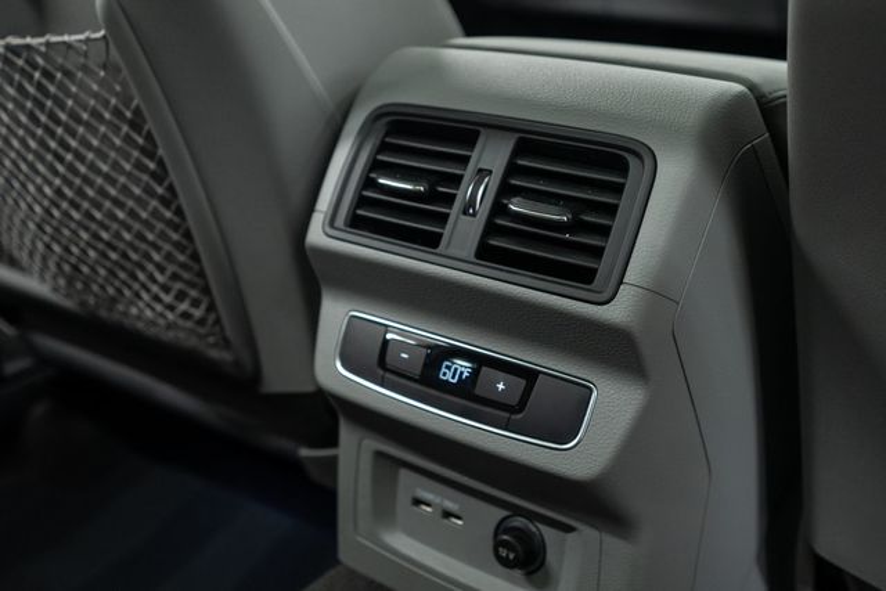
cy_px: 296
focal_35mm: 42
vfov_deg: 31.9
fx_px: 1034
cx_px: 443
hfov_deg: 46.4
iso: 1000
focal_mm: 28
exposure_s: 1/40
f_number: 3.2
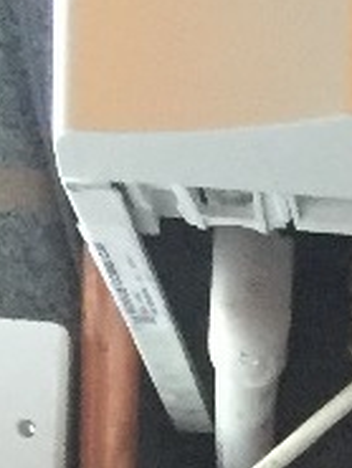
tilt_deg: +1.3
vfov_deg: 9.3
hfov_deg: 7.4
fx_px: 2546
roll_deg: -1.5
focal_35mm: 188
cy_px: 1138
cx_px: 851
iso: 250
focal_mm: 4.15
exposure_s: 1/33
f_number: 2.2
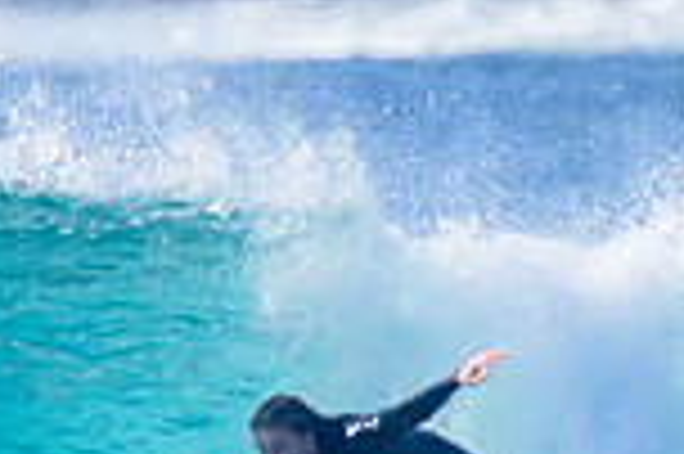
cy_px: 636
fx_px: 59557
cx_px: 135
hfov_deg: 0.7
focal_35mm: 3138
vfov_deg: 0.4
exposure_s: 1/2000
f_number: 11
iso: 1400
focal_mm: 800
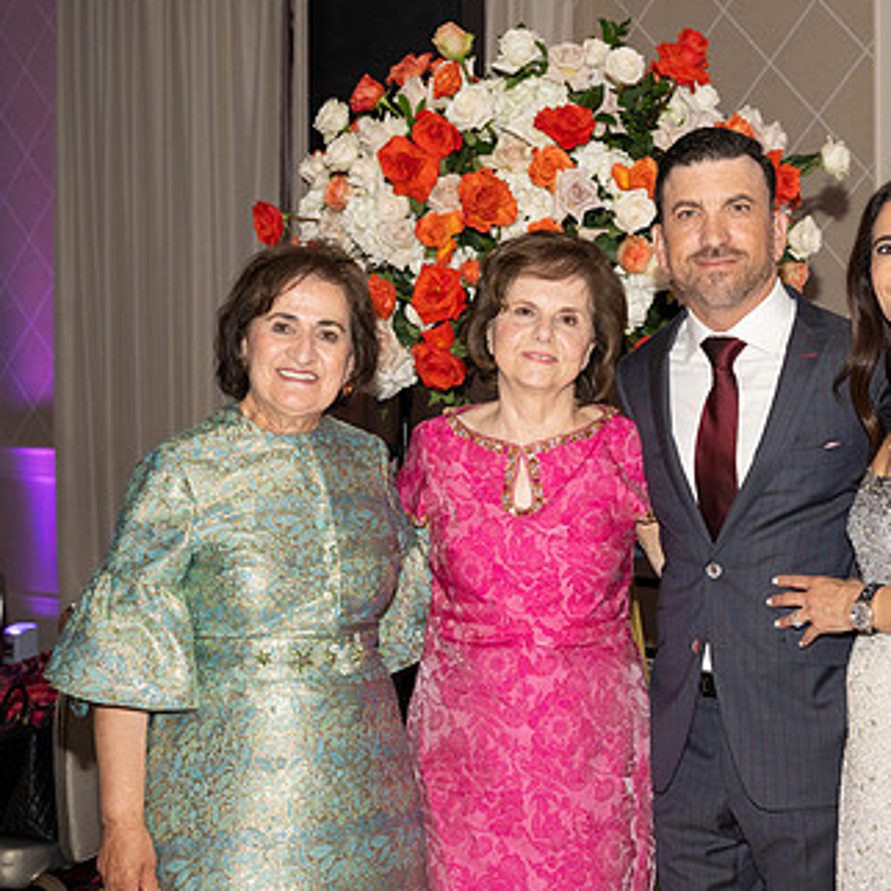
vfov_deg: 24.0
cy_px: 494
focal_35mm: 72
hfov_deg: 23.8
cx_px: 620
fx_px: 2097
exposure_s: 1/100
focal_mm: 47
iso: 800
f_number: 5.6
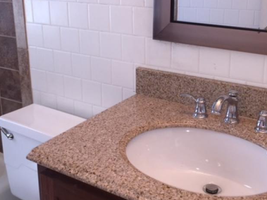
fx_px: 370
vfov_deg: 30.0
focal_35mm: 48
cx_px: 135
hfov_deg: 39.7
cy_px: 64
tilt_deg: -15.2
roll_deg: +1.0
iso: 32
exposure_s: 1/43
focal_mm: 4.15
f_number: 2.2
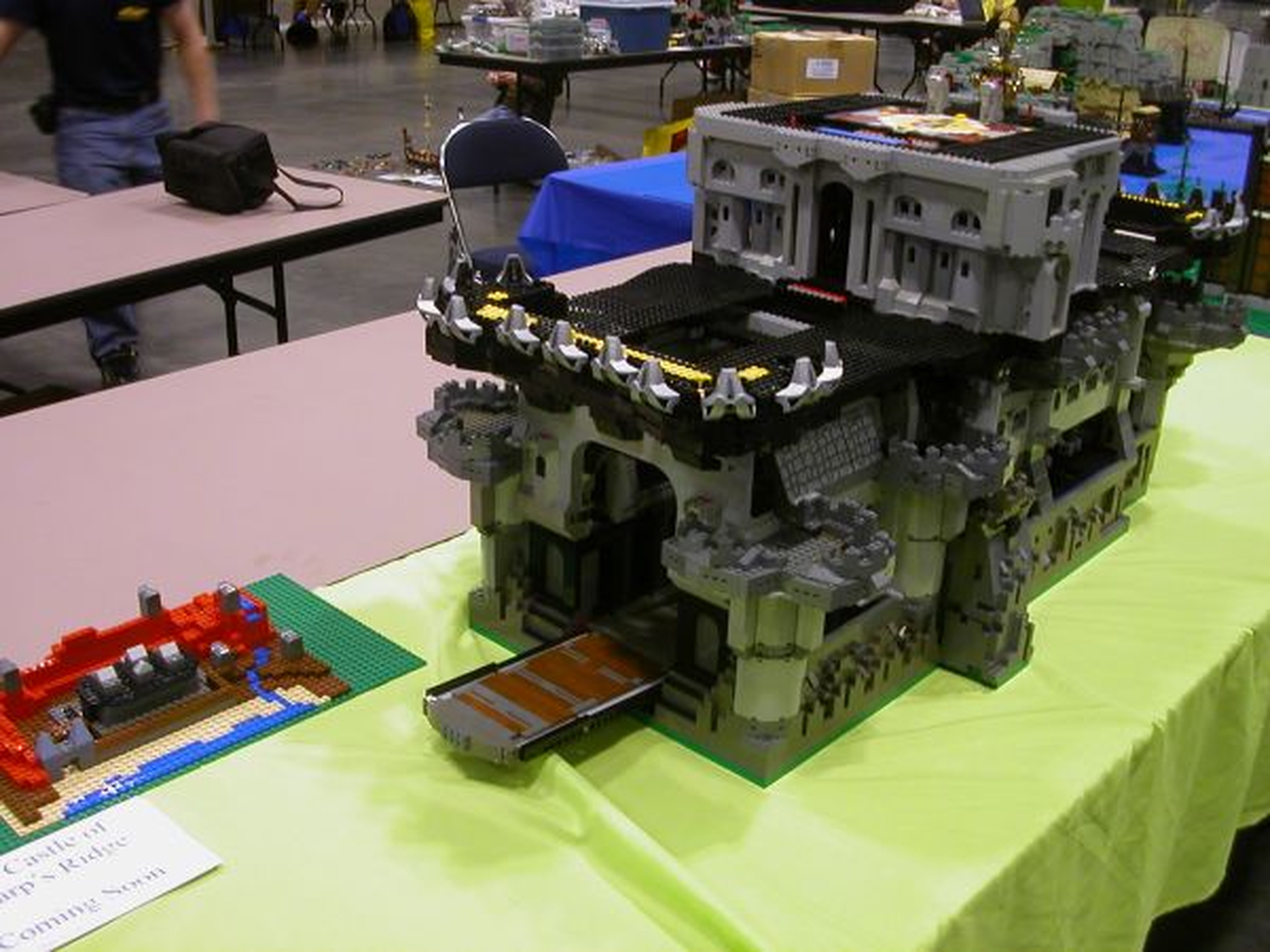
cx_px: 635
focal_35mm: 37
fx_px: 1357
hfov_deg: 50.1
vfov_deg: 38.7
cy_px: 476
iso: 100
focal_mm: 5.6
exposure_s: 1/14.5
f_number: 2.7
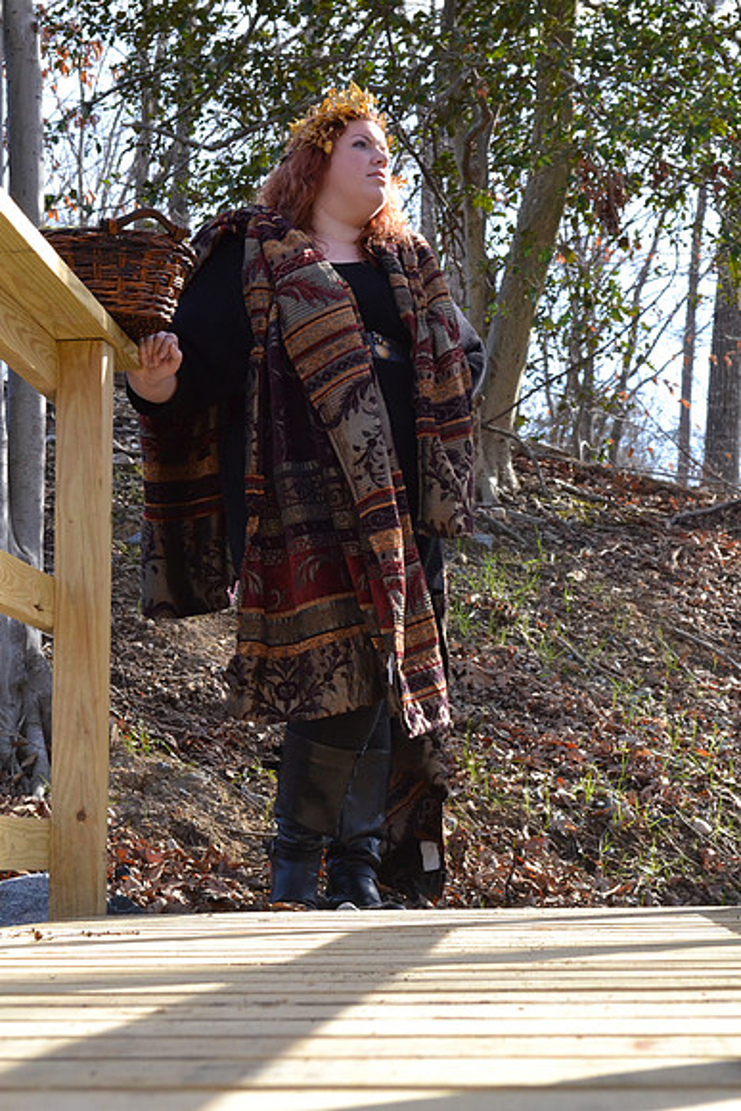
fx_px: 2545
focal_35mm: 82
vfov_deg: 24.6
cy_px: 556
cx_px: 370
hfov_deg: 16.6
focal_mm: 55
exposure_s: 1/500
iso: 1600
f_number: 11
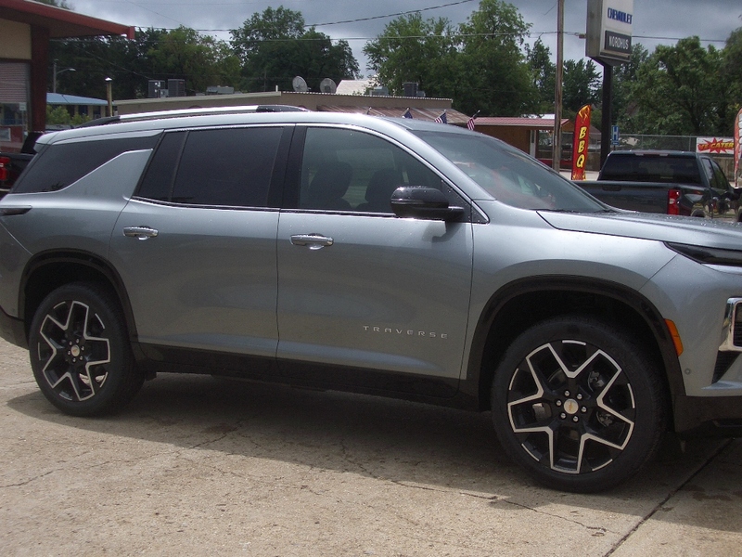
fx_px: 1050
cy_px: 278
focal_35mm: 49
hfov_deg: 38.9
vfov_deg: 29.7
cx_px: 371
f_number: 5
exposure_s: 1/500
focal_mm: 8.2
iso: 50
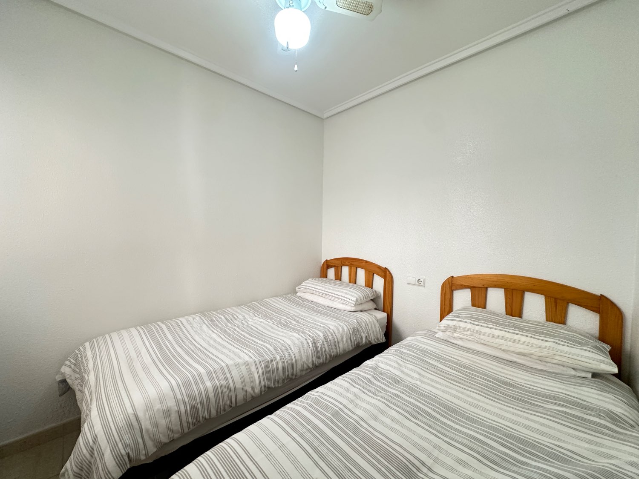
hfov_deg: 102.1
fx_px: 258
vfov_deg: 85.7
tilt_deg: -1.7
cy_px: 240
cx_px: 320
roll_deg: -0.8
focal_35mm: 14
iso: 250
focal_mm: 2.22
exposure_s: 1/50
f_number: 2.2
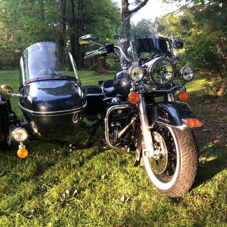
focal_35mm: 34
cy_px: 117
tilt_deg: -13.9
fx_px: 252
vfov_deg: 48.4
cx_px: 111
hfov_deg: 48.4
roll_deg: +2.2
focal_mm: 3.99
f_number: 1.8
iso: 25
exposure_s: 1/30
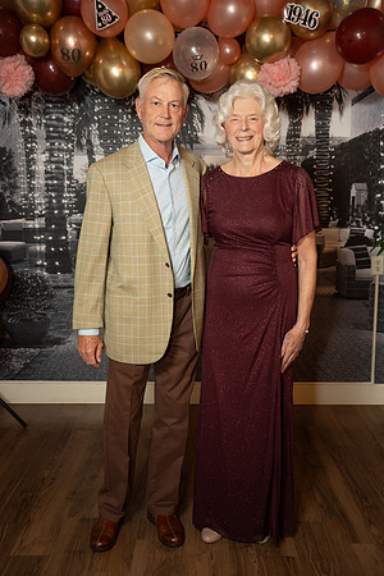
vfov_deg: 49.0
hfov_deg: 33.8
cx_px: 192
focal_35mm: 40
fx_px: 632
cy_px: 288
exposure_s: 1/160
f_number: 2.8
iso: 1000
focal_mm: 39.5
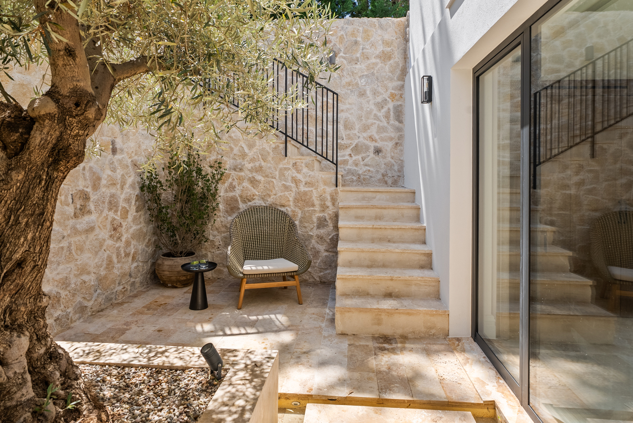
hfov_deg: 83.1
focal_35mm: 20
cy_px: 212
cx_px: 316
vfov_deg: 61.3
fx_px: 357
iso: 100
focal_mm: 20.3
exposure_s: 1/125
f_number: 8
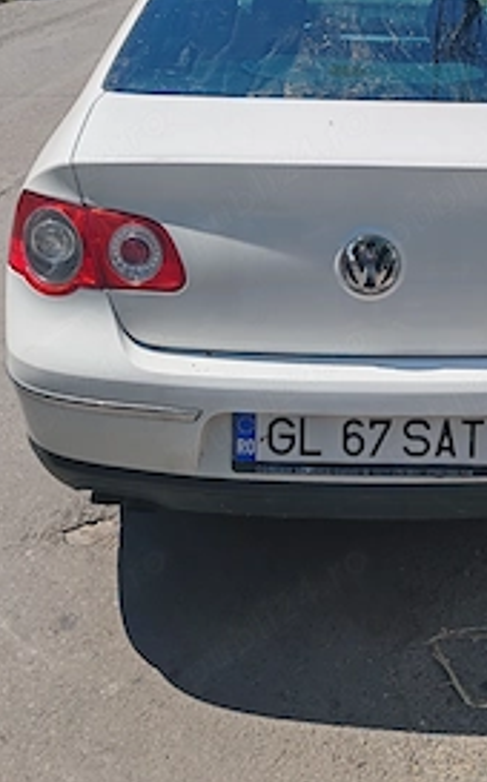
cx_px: 375
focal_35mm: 42
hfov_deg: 29.9
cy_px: 226
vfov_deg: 46.1
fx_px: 894
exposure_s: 1/980
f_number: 1.9
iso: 50
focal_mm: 6.12
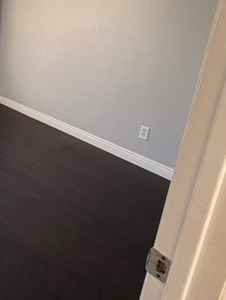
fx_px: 348
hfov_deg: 30.9
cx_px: -39
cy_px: 103
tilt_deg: -16.2
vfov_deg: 46.1
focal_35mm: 40
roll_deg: -3.8
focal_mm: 2.22
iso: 200
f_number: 2.2
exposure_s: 1/60
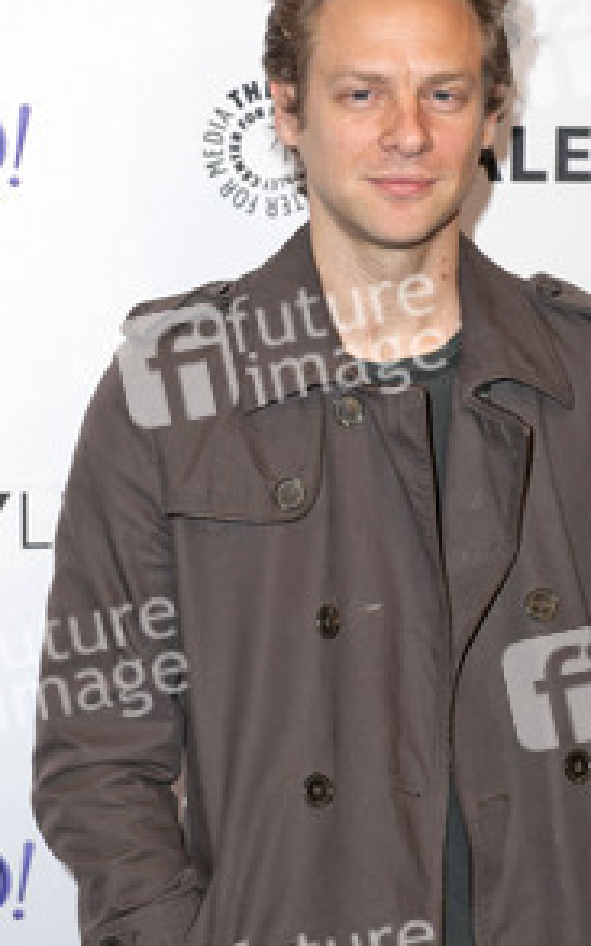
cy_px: 513
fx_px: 2372
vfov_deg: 22.6
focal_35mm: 92
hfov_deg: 14.2
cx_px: 376
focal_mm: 66
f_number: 4
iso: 400
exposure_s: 1/400
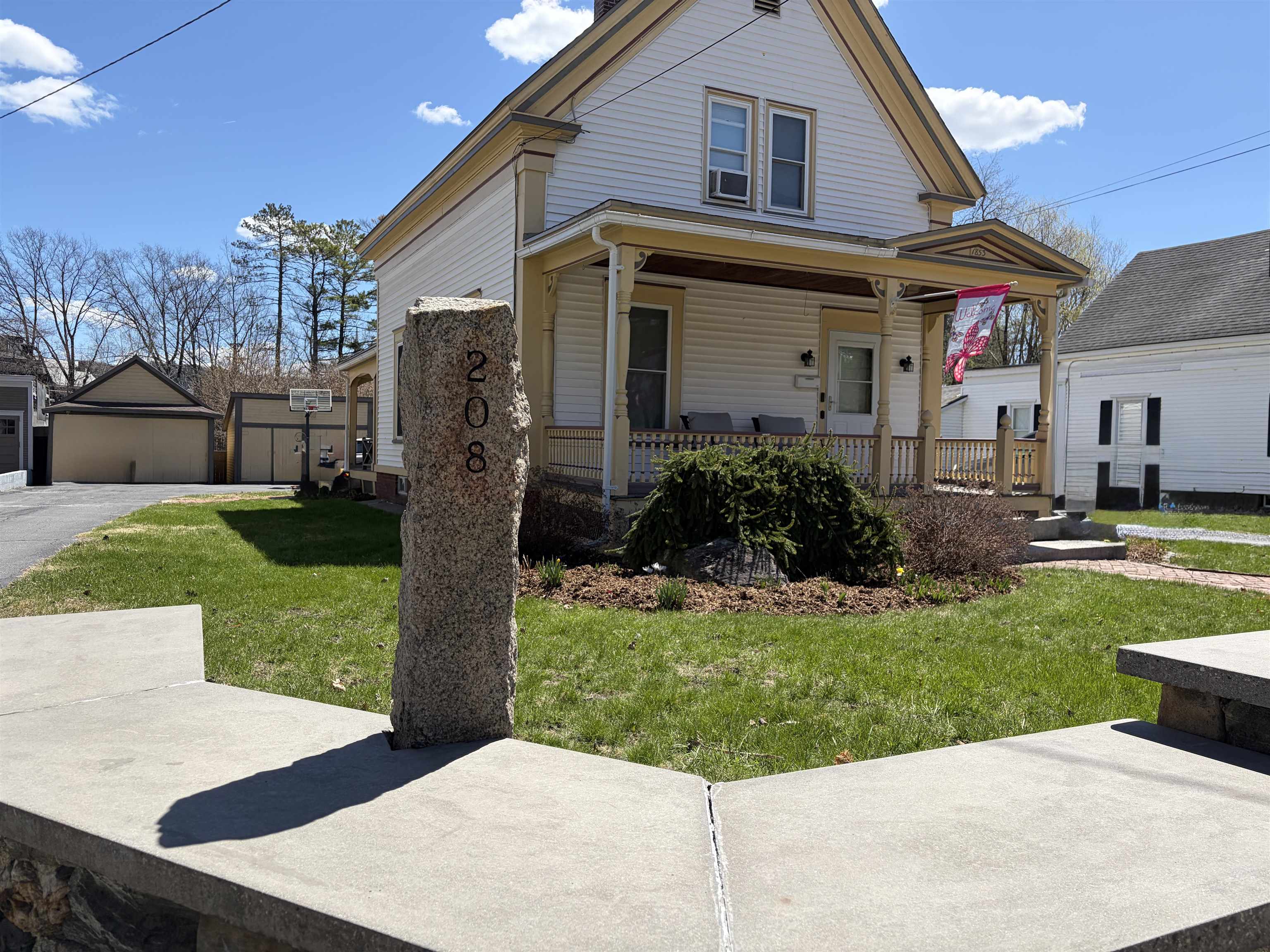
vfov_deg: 53.1
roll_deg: -1.3
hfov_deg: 67.3
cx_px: 635
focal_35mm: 26
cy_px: 476
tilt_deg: -2.7
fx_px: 954
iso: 64
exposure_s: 1/3279
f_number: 1.6
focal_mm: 5.96
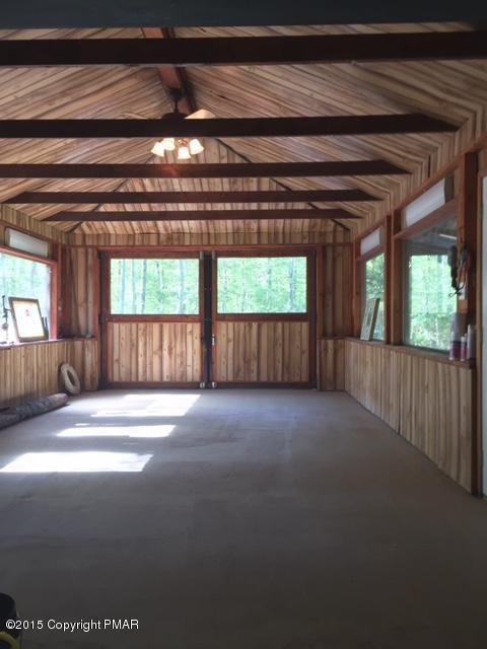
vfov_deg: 61.7
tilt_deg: -0.5
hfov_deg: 48.2
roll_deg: -0.1
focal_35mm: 29
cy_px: 324
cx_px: 244
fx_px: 544
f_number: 2.2
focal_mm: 4.15
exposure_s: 1/30
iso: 50
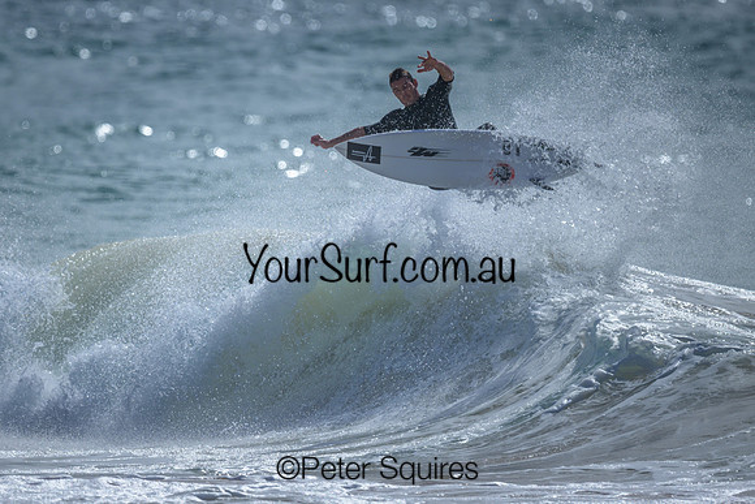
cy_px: 233
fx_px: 23053
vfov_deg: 1.3
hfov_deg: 1.9
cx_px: 346
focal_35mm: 1099
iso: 80
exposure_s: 1/2000
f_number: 6.3
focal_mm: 800
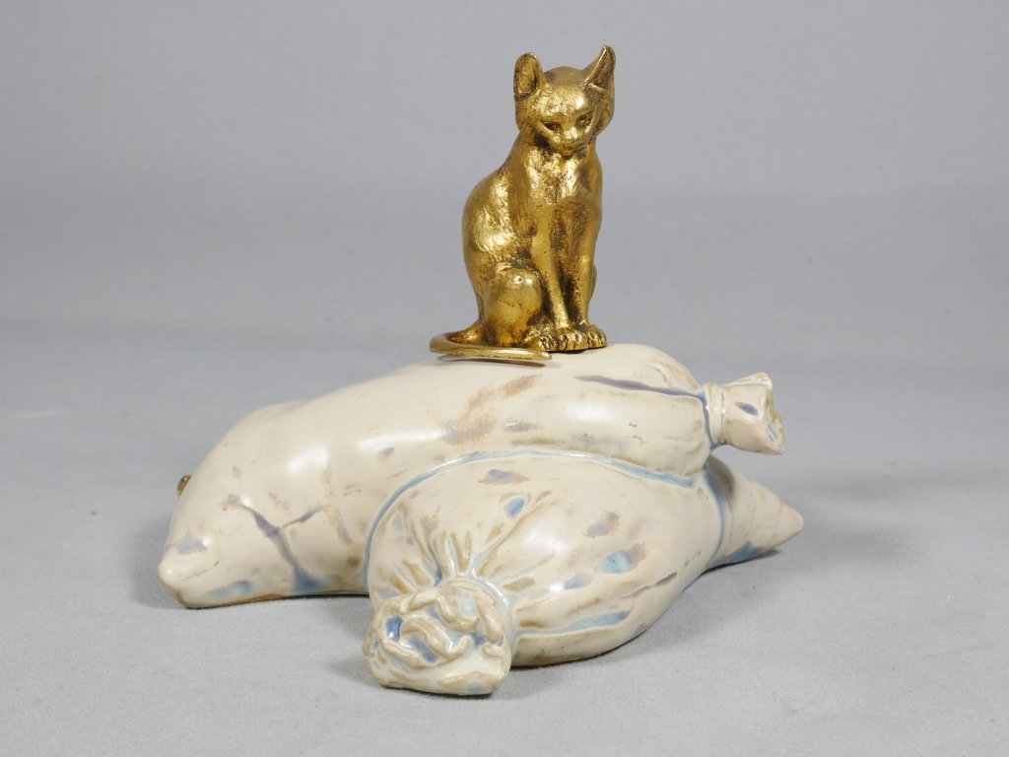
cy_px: 378
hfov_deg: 38.2
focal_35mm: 50
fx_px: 1457
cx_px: 504
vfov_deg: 29.1
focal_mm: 9
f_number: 3.9
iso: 80
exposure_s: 1/100
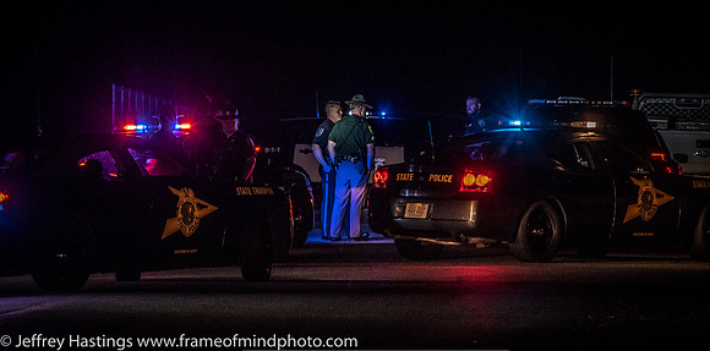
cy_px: 149
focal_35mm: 332
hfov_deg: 6.7
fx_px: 6077
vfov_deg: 3.3
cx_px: 331
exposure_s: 1/125
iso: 2000
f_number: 5.6
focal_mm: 190
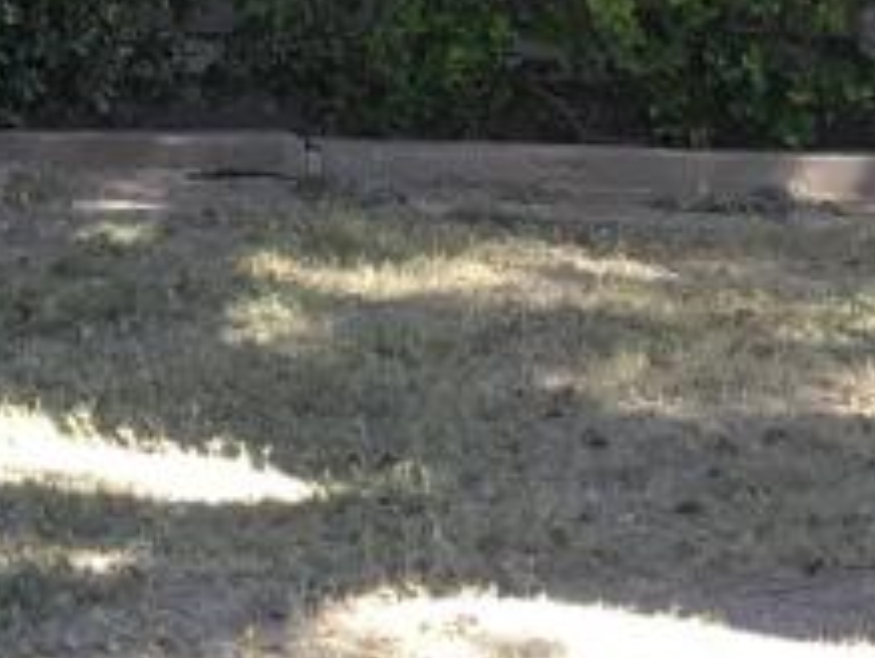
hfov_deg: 14.1
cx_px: -153
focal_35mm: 136
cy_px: -802
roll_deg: -1.0
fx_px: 3442
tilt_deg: +3.5
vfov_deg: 9.9
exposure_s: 1/120
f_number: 2.2
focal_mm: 4.15
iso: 25
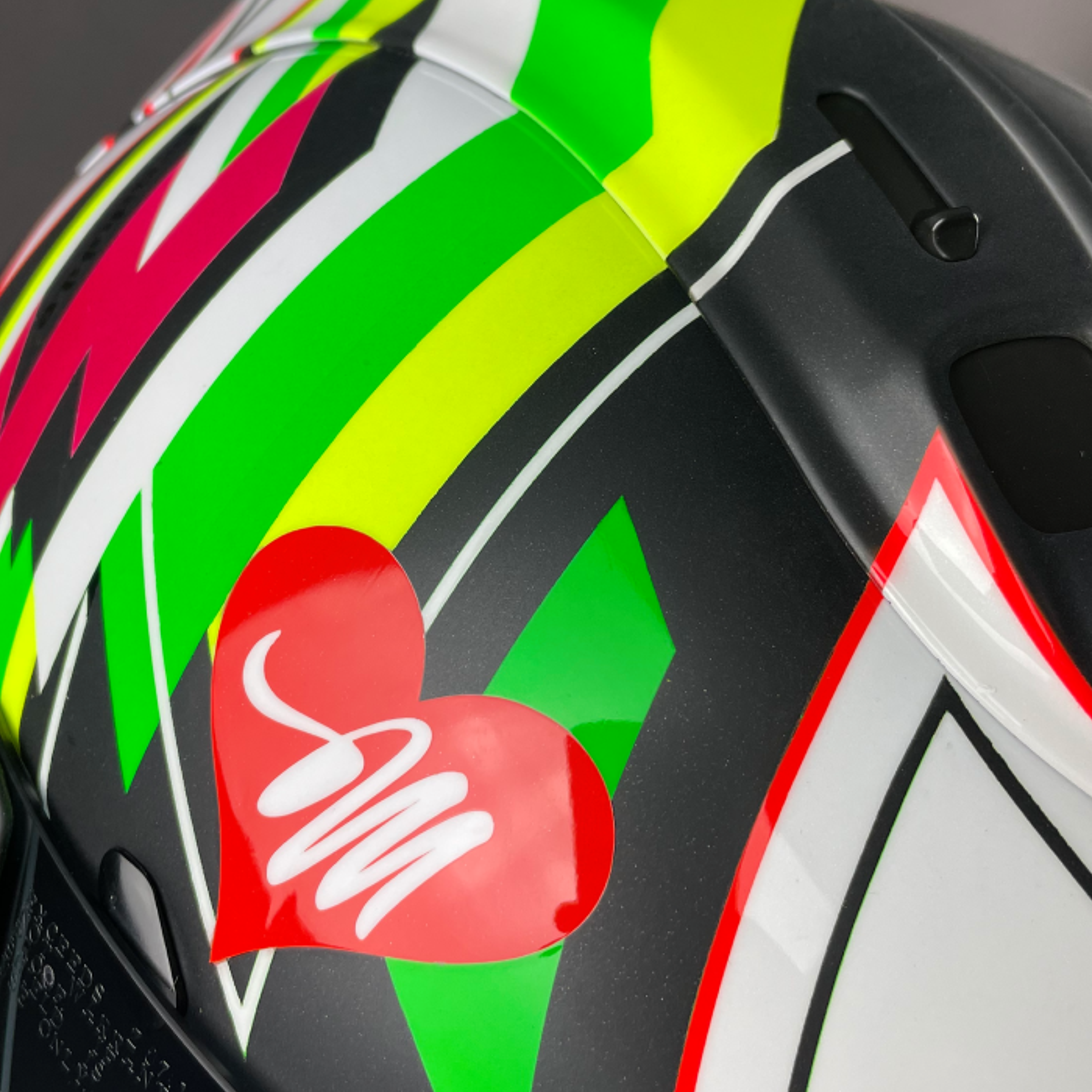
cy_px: 468
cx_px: 448
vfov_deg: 39.9
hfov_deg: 39.9
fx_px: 1499
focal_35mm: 42
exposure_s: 1/221
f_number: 1.6
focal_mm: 4.2
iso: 32
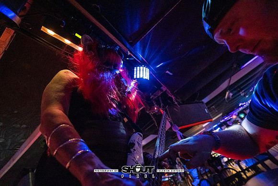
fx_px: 108
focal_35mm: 14
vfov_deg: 81.2
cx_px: 139
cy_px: 93
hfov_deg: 104.2
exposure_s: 1/250
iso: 3200
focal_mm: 14
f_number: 2.8
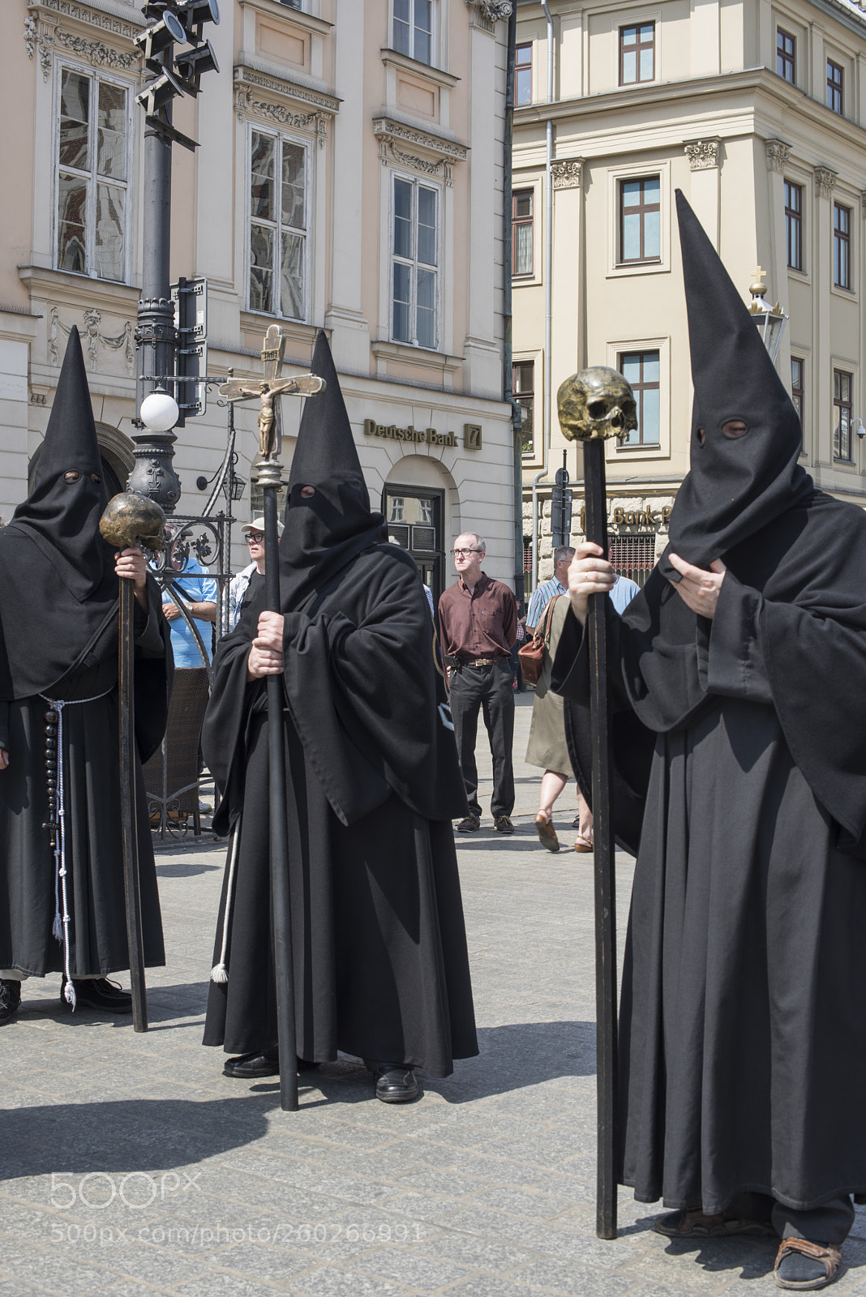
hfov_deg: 27.0
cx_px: 433
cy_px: 648
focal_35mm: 50
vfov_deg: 39.6
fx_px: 1802
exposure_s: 1/100
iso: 100
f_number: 11
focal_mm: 50
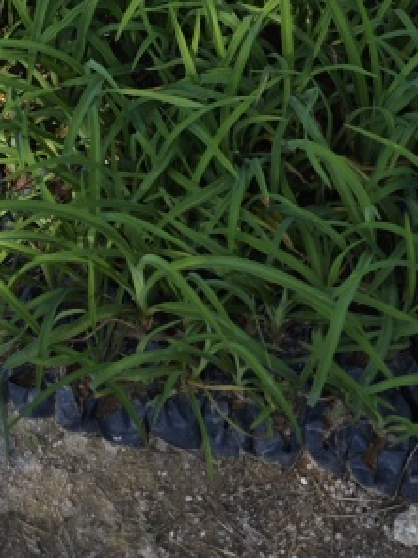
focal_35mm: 83
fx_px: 1336
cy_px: -159
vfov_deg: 21.4
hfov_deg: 17.8
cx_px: 156
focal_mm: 6.55
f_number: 1.6
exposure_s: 1/1122
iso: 50
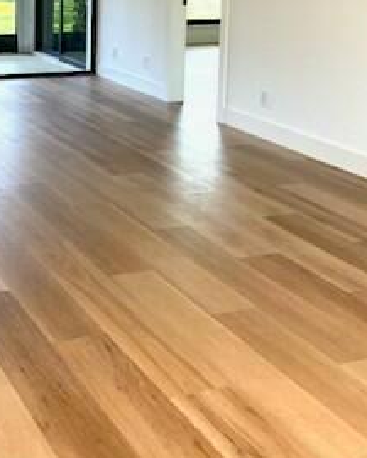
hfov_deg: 24.9
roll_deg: +0.5
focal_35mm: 60
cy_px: 41
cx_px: 59
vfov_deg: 30.0
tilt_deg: -6.3
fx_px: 814
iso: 80
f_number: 1.8
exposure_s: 1/60
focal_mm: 4.25
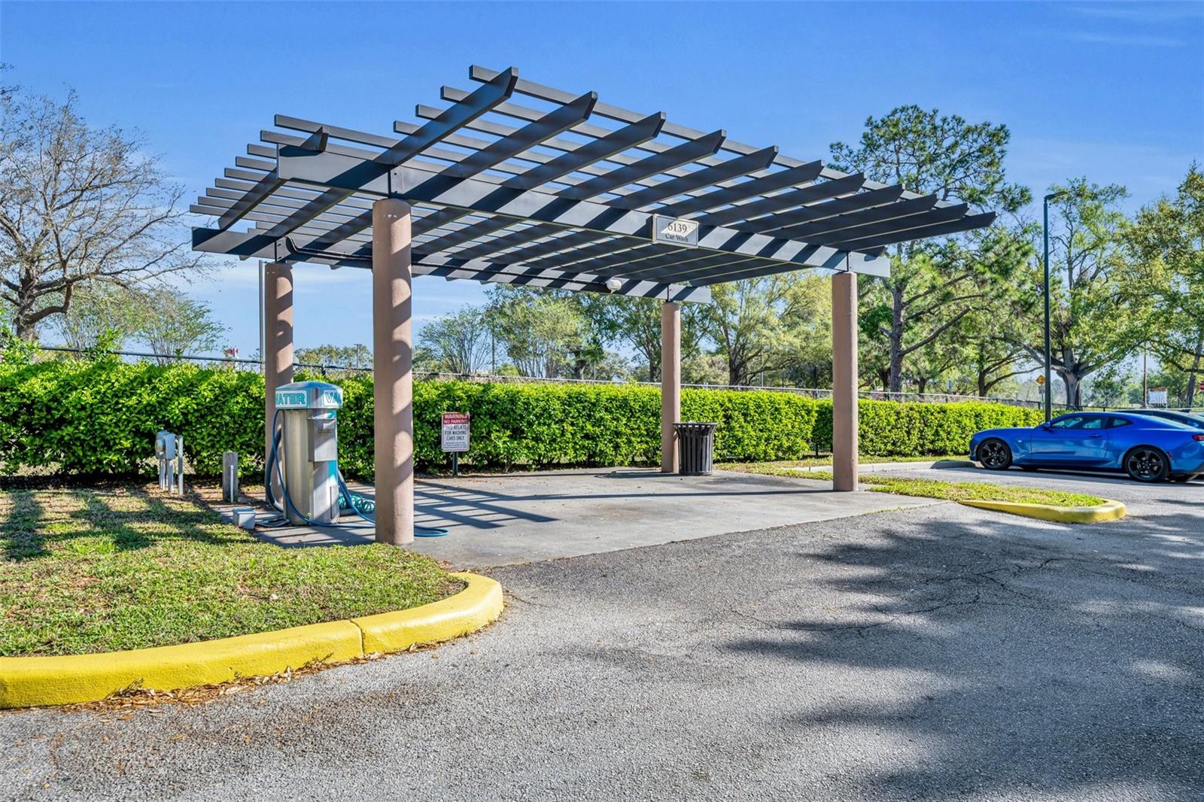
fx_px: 752
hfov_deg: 77.3
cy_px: 401
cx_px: 602
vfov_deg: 56.1
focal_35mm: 22
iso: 100
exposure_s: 1/320
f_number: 6.3
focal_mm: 22.5
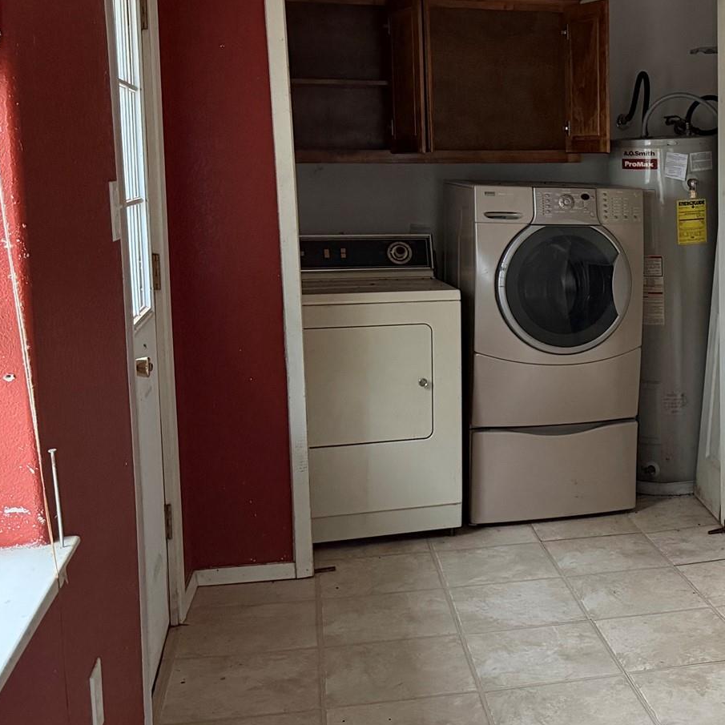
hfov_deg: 33.4
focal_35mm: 48
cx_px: 661
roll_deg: +1.3
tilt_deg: -5.5
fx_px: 1137
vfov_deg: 35.2
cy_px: 280
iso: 1000
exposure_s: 1/38
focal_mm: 6.76
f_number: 1.78
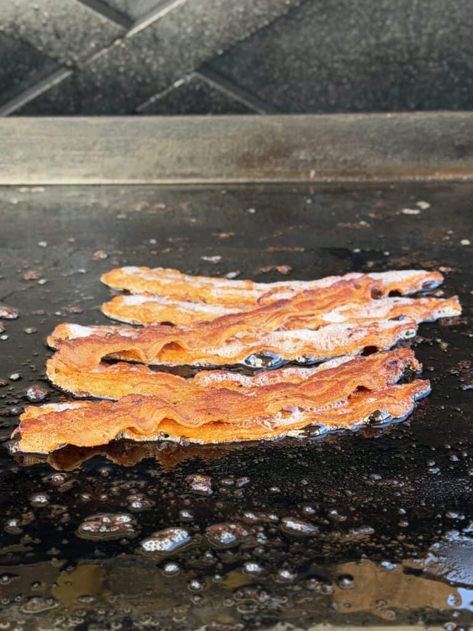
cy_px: 316
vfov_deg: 39.7
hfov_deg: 30.3
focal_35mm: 48
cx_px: 236
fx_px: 875
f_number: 1.78
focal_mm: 6.76
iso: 50
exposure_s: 1/121
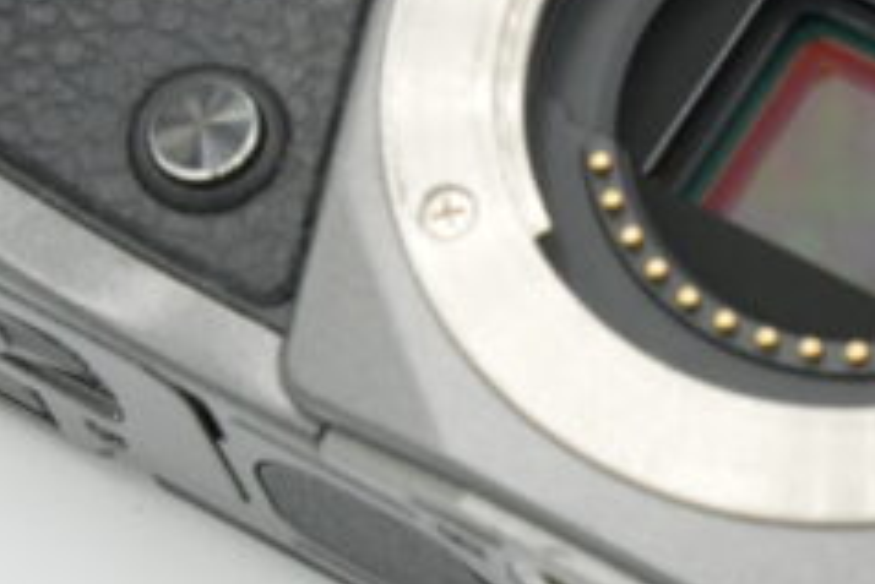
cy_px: 121
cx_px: 864
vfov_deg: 6.9
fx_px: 4870
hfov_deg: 10.2
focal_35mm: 200
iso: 1250
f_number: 14
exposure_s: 1/200
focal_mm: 53
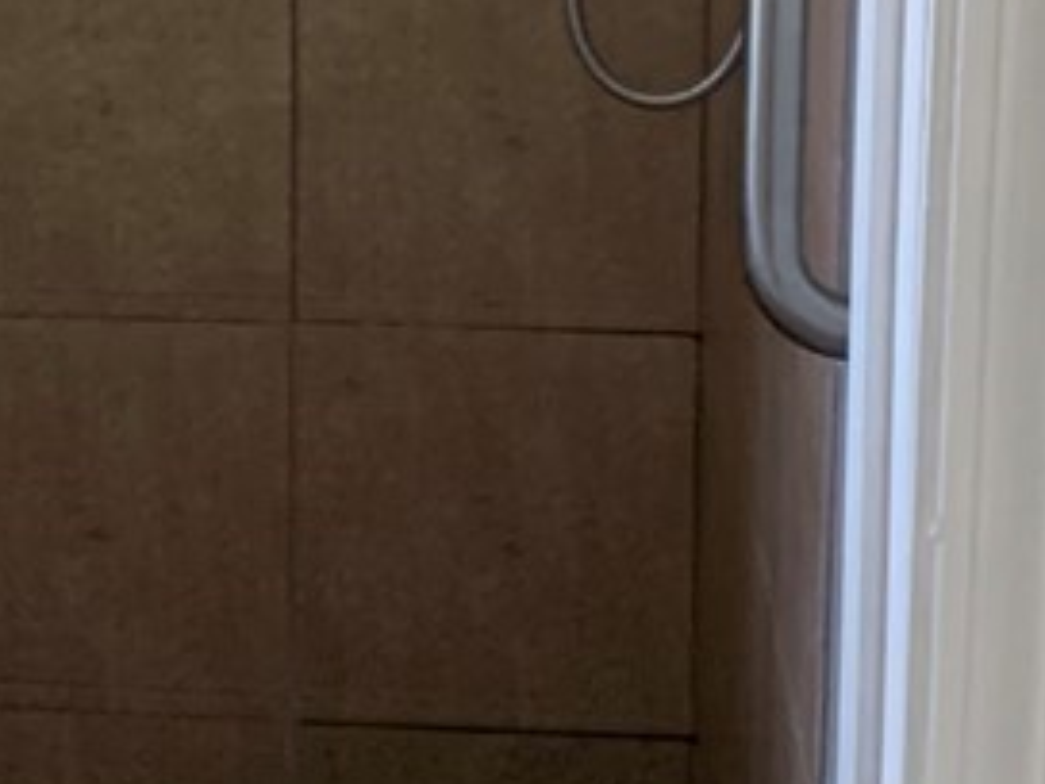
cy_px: -85
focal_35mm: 98
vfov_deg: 14.7
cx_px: 100
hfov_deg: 19.7
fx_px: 2958
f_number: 1.8
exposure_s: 1/60
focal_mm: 4.25
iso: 200
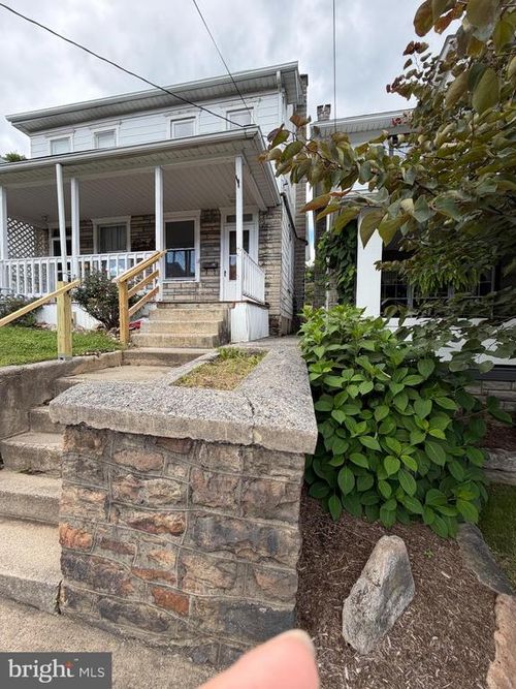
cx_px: 258
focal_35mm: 14
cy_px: 344
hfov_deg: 85.7
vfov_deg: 102.1
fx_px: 278
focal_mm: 2.22
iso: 50
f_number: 2.2
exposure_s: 1/310
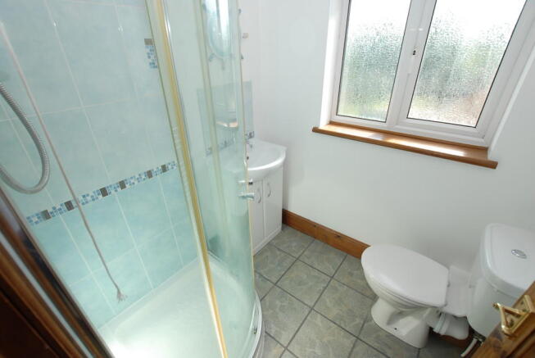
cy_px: 179
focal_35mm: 15
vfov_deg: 77.5
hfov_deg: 100.3
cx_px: 268
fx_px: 223
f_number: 5
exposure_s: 1/90
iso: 200
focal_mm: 10
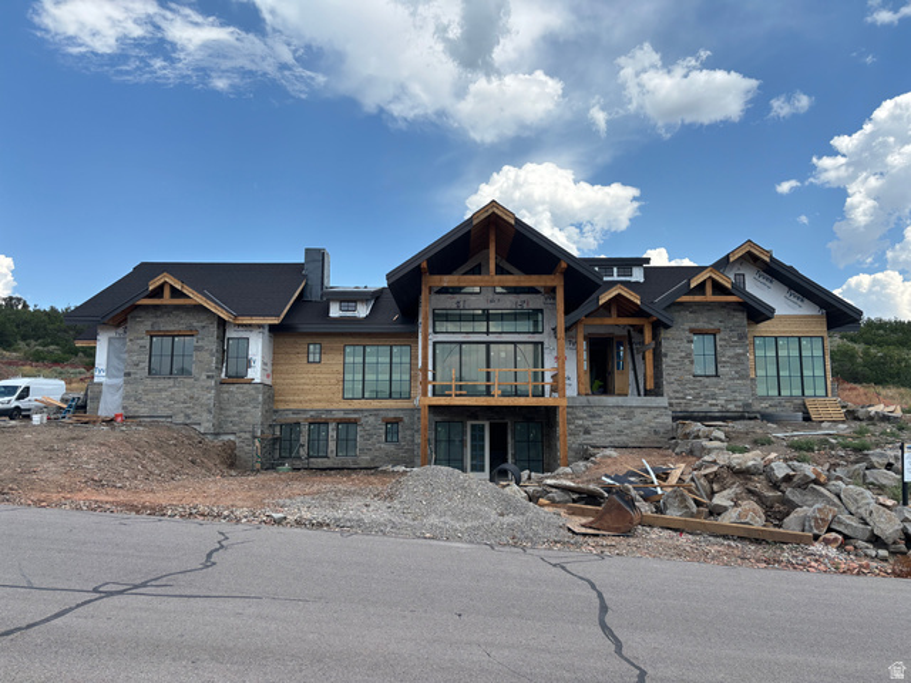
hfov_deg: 67.3
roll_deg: +0.6
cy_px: 342
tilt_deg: +6.3
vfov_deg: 53.1
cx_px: 456
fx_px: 684
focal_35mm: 26
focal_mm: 5.96
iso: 50
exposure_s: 1/2193
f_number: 1.6
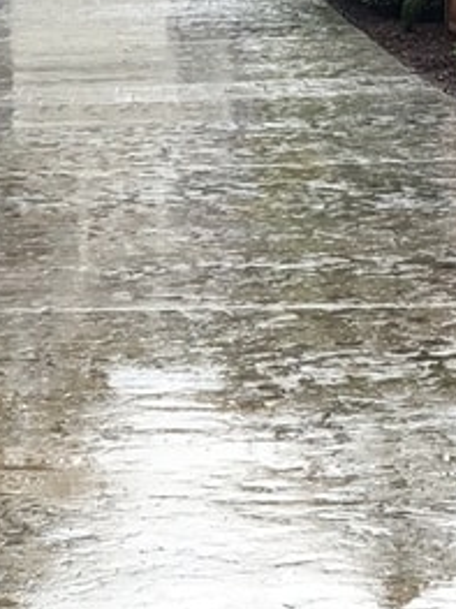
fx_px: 2584
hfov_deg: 10.0
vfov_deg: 13.2
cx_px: 29
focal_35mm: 147
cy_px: 667
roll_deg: +1.6
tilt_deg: -15.4
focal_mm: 4.15
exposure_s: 1/40
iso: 25
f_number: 2.2
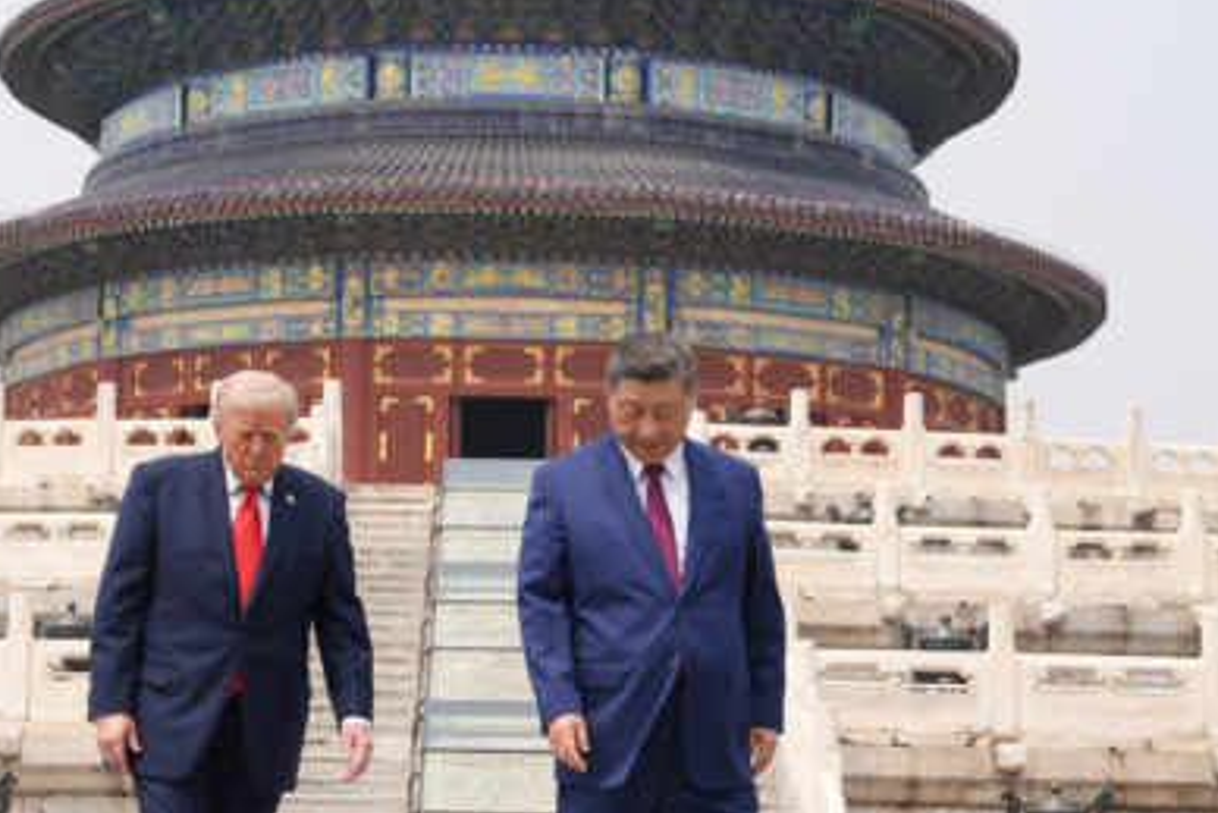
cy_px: 370
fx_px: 3080
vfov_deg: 15.0
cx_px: 524
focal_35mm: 91
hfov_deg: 22.4
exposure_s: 1/2500
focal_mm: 46
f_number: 3.5
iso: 250
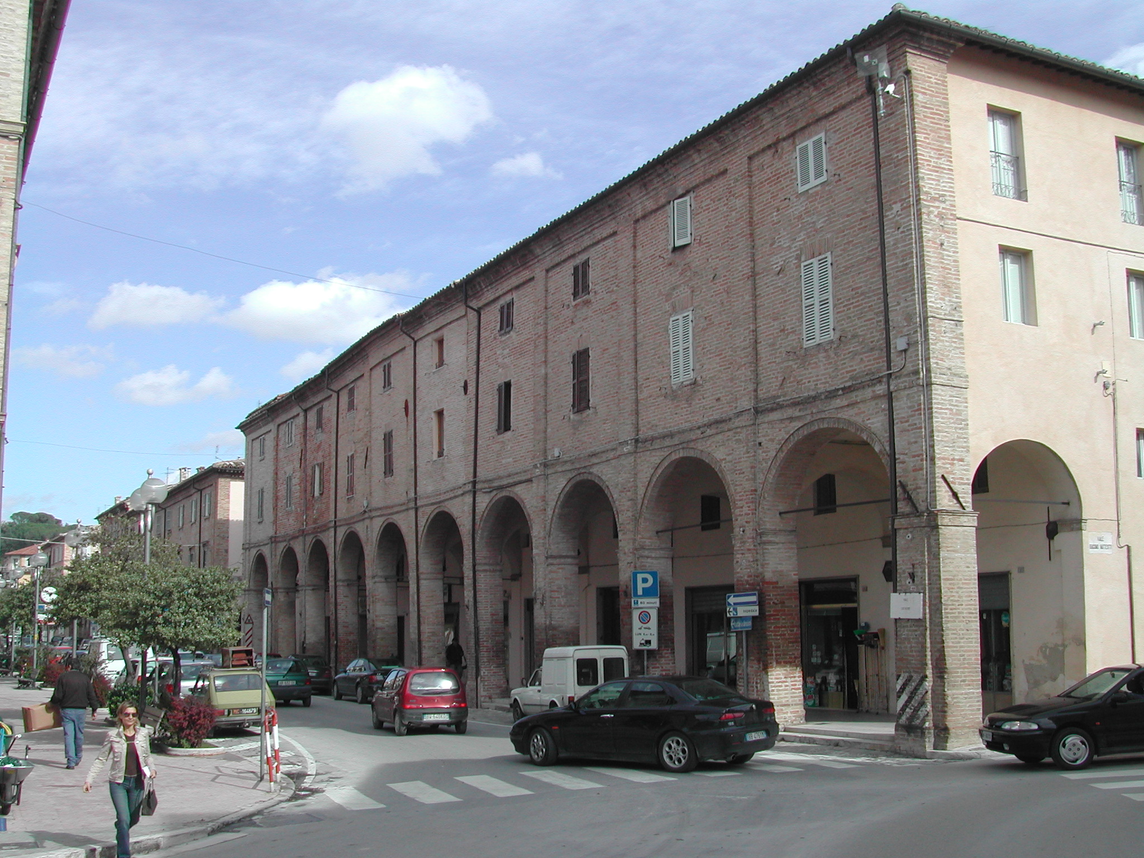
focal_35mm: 38
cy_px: 429
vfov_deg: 37.7
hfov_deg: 49.0
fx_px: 1256
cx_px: 572
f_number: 7.6
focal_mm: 8
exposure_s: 1/182
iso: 100
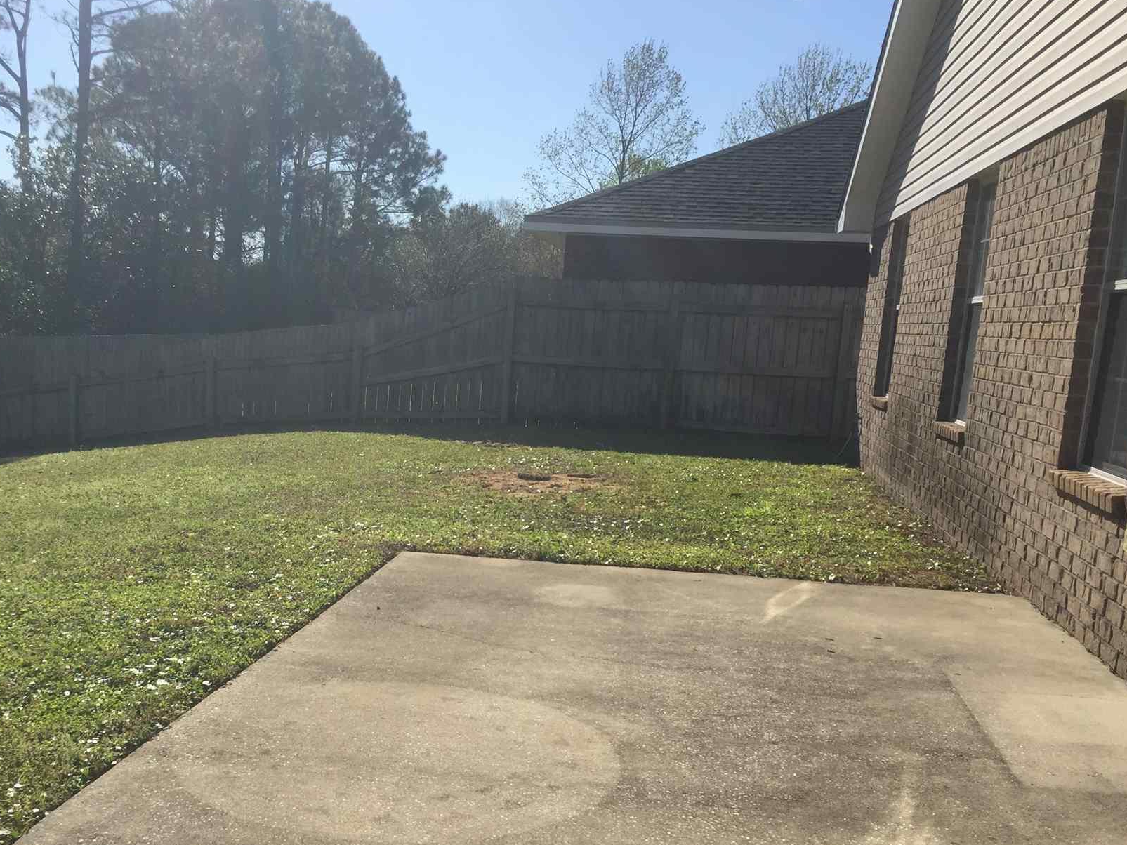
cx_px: 439
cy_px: 530
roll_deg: -4.6
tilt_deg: -8.5
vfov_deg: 38.4
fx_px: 1205
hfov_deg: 49.8
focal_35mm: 37
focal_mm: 4.15
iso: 32
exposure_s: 1/3049
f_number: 2.2
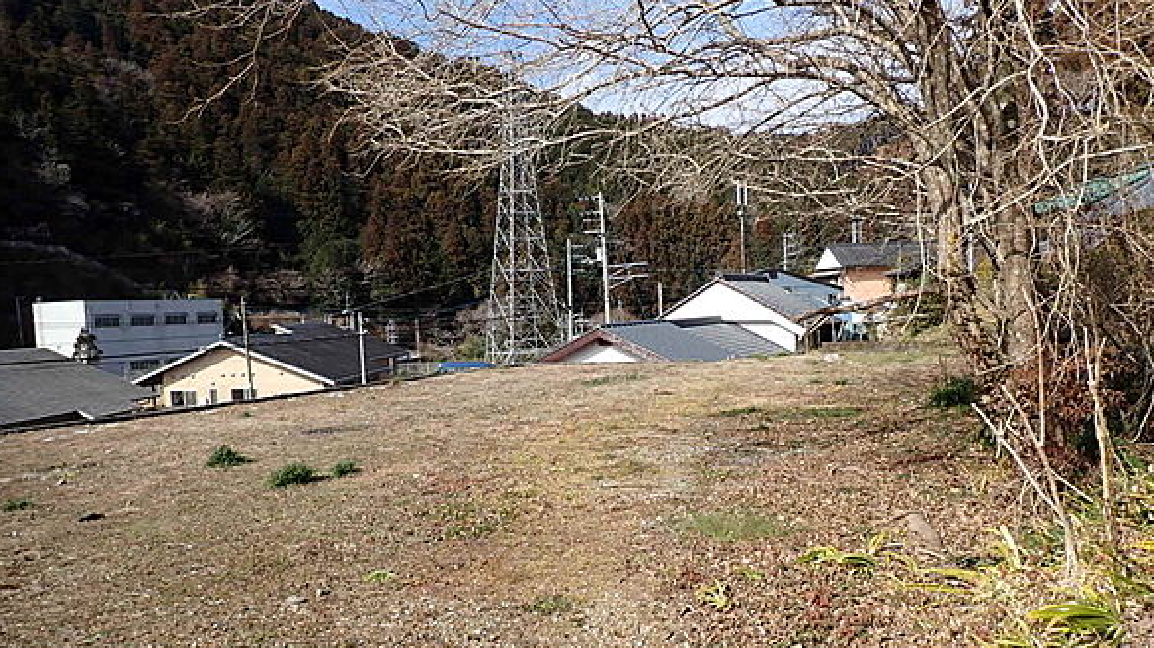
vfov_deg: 41.2
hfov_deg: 67.9
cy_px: 391
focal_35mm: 28
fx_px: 856
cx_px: 585
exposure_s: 1/1000
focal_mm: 4.5
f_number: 2.8
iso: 100
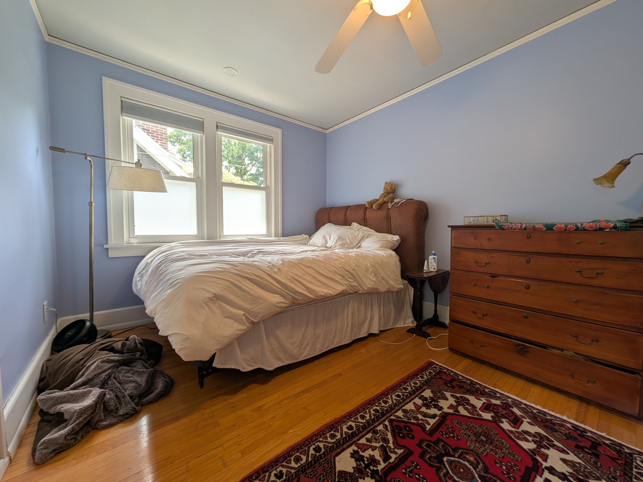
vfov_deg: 94.5
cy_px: 241
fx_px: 223
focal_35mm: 12
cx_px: 322
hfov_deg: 110.5
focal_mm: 2.02
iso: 68
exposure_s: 1/149
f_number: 1.7
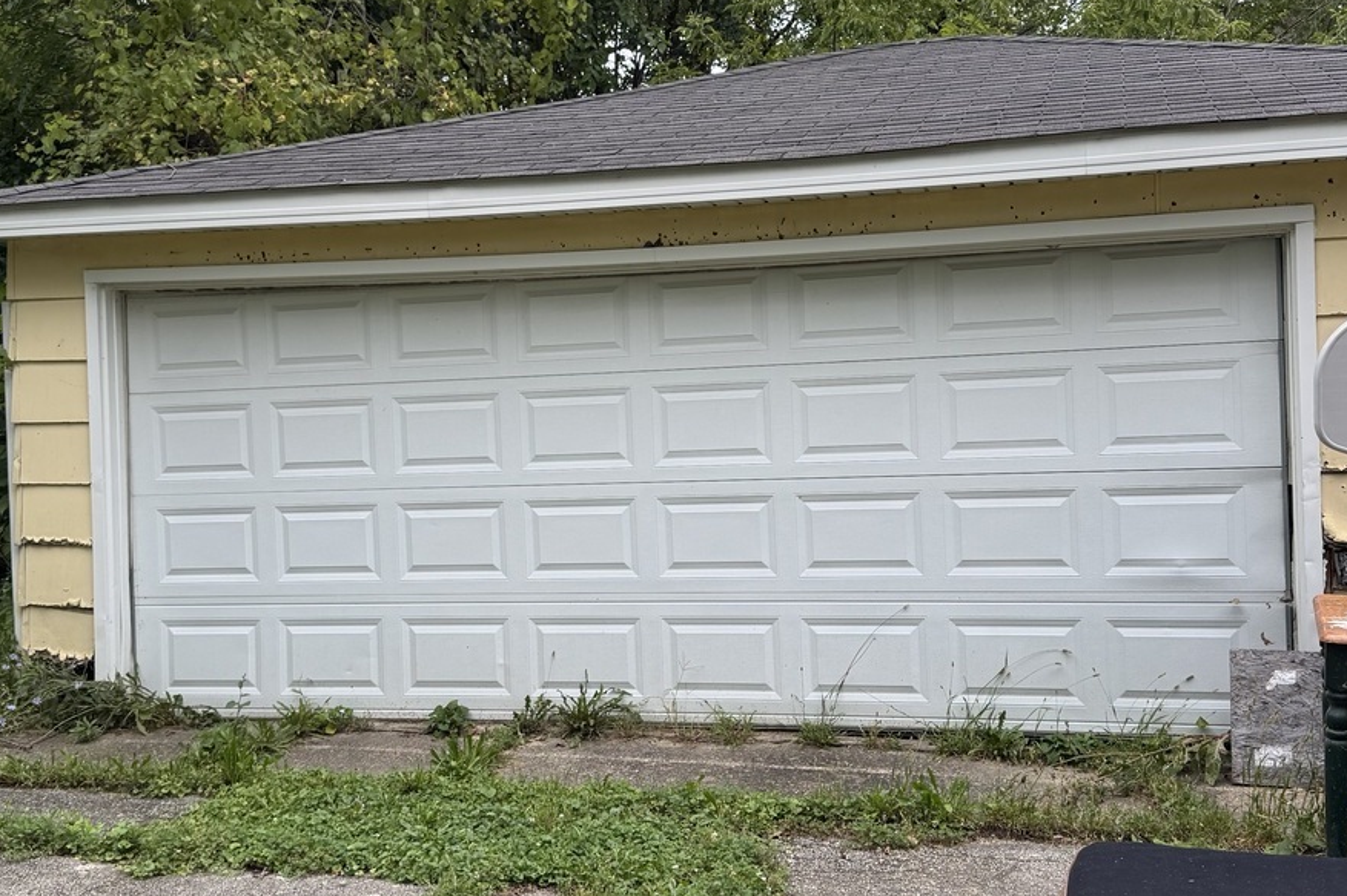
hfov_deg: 47.4
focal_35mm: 41
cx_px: 674
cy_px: 442
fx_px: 1533
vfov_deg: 32.6
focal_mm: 6.76
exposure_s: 1/693
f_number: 1.78
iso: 80
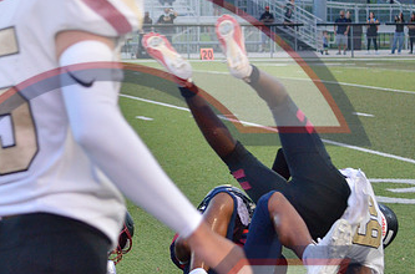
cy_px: 196
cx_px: 100
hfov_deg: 14.2
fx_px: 1654
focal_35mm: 144
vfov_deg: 9.5
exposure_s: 1/500
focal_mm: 55
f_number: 4.5
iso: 2500
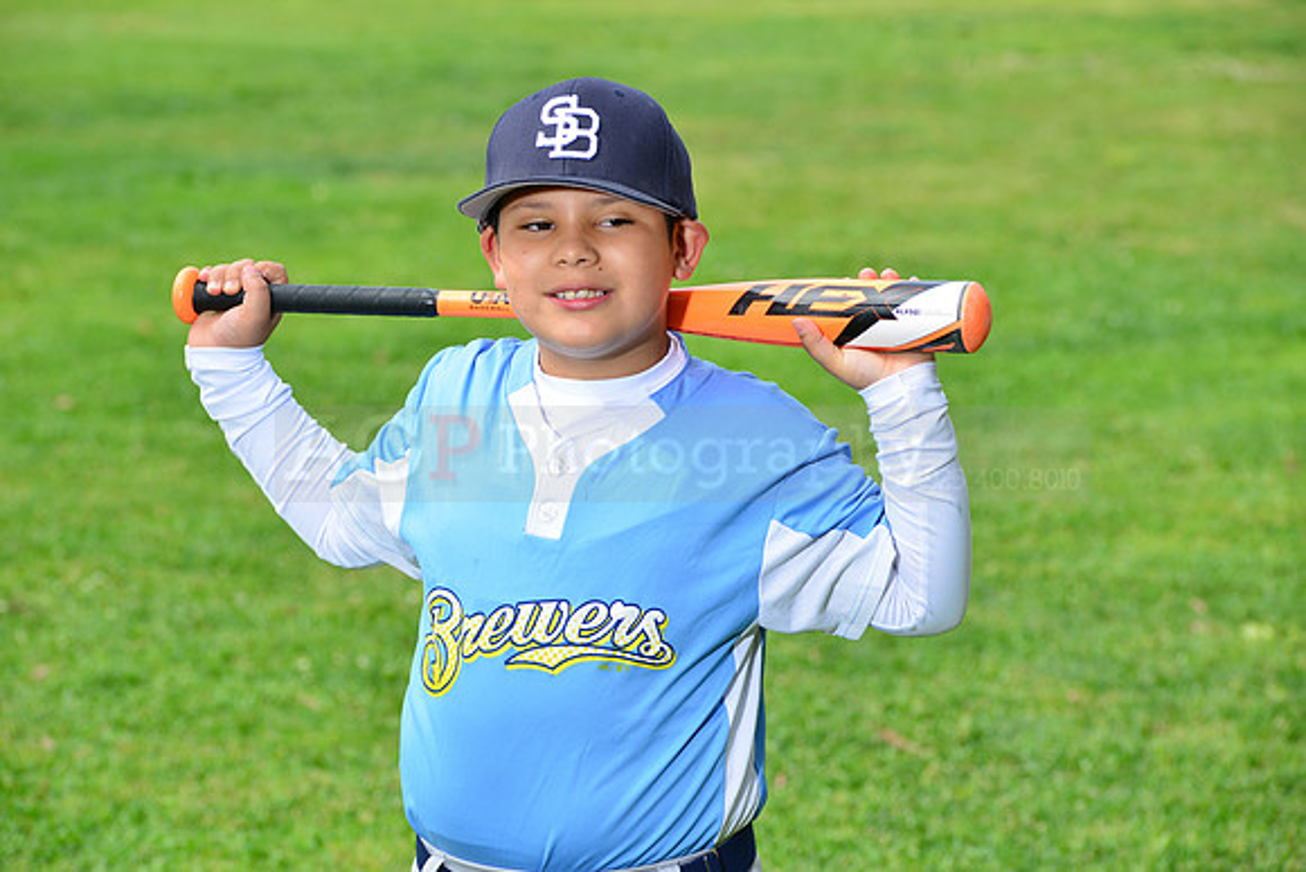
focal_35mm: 145
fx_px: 5261
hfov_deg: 14.2
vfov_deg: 9.5
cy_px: 436
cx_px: 653
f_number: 10
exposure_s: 1/200
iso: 200
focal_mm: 145
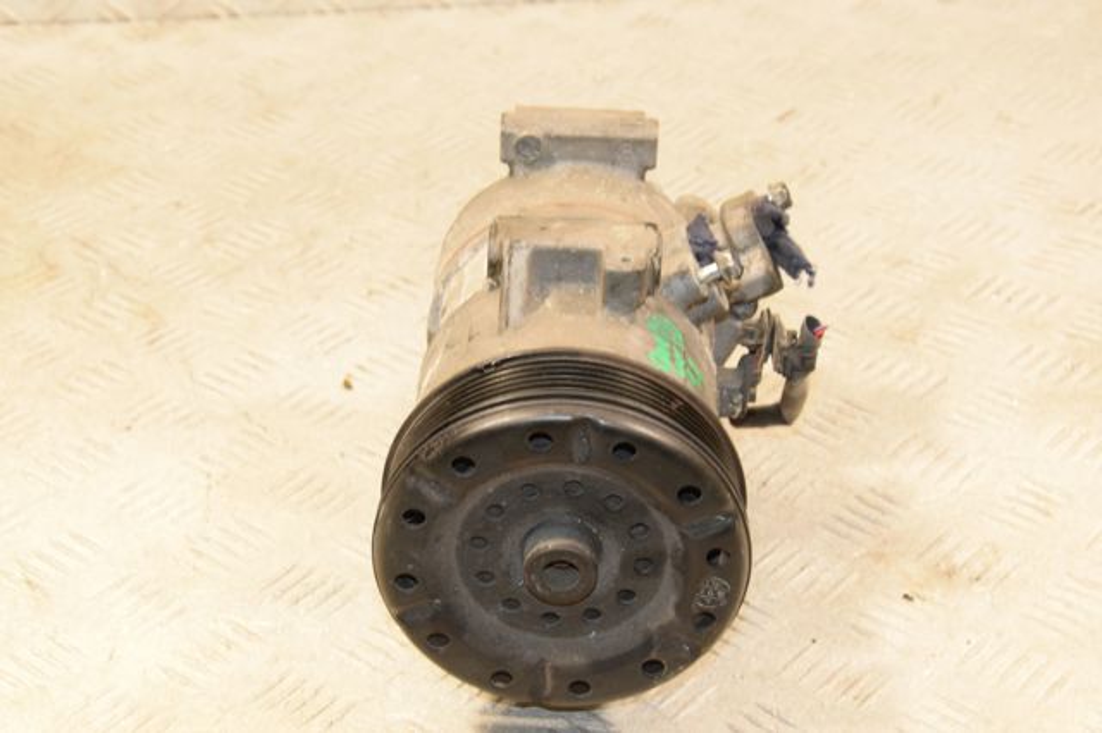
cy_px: 366
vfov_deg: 18.2
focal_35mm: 75
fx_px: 2295
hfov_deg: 27.0
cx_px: 551
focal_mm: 50
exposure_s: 1/80
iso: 1600
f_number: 7.1
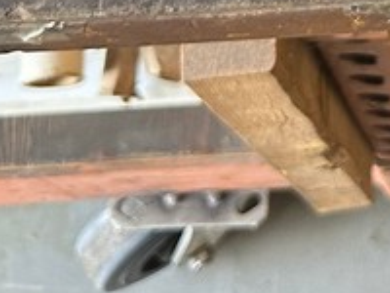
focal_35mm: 123
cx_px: 583
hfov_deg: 14.9
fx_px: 1386
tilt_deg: -60.2
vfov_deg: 10.3
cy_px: -436
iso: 250
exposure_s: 1/87
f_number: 1.78
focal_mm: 6.86
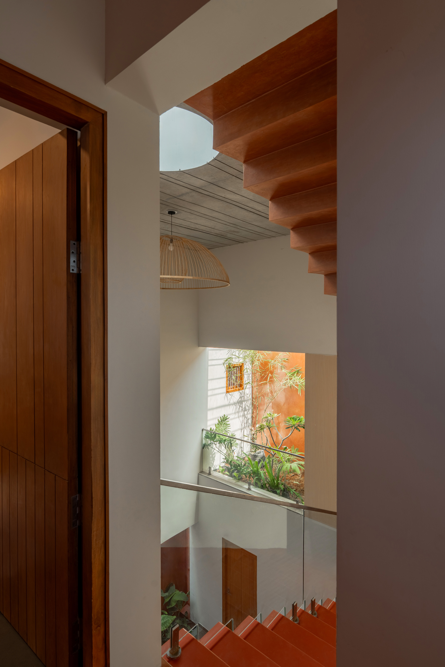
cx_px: 222
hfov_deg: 64.6
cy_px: 334
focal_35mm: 19
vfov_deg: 86.9
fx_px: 352
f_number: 8
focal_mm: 19
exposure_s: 1/160
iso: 320
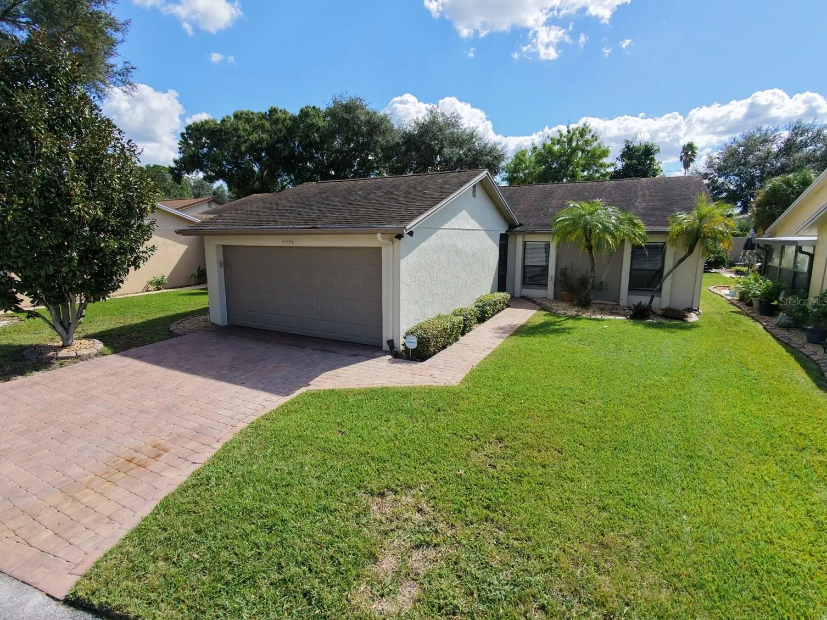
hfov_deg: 91.0
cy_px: 301
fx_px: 406
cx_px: 392
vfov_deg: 74.7
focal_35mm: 17
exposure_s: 1/640
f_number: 2.2
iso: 100
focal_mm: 3.05
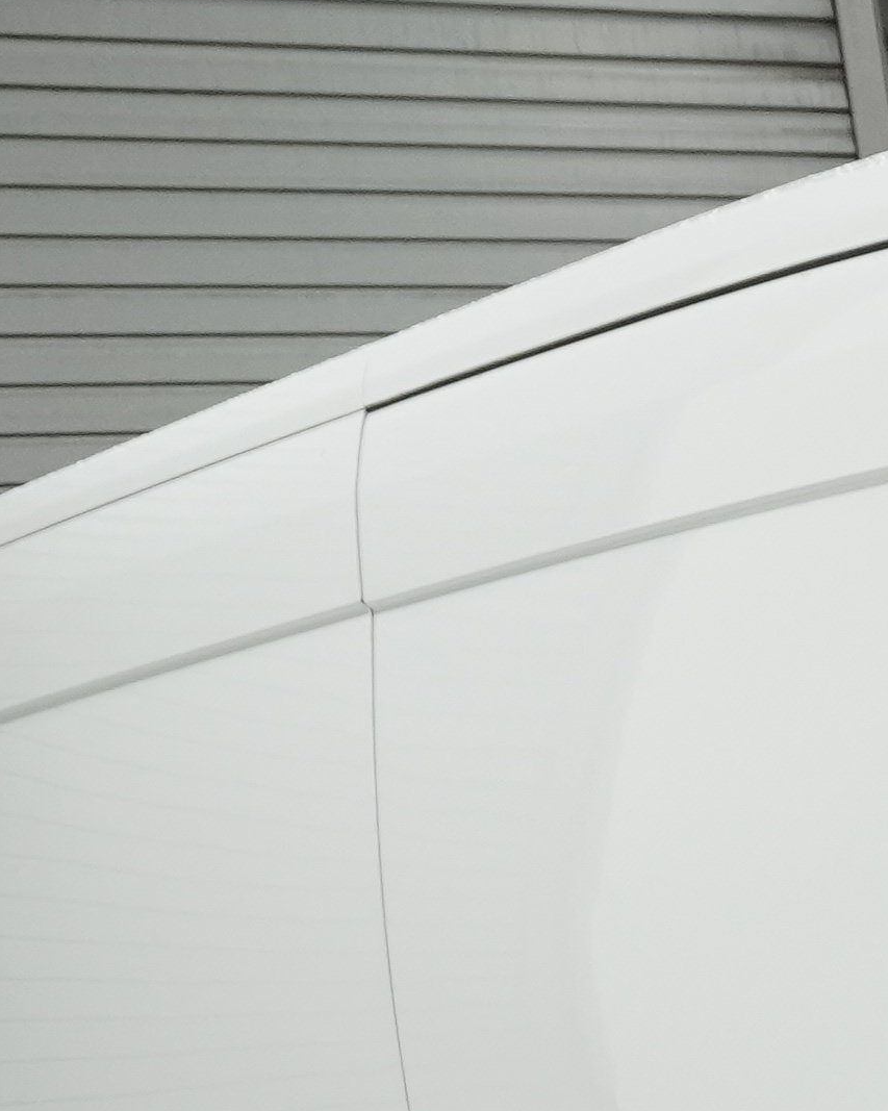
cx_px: 2371
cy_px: 1666
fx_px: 4634
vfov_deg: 12.9
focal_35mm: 141
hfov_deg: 9.3
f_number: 5.6
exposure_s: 1/200
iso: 800
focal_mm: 21
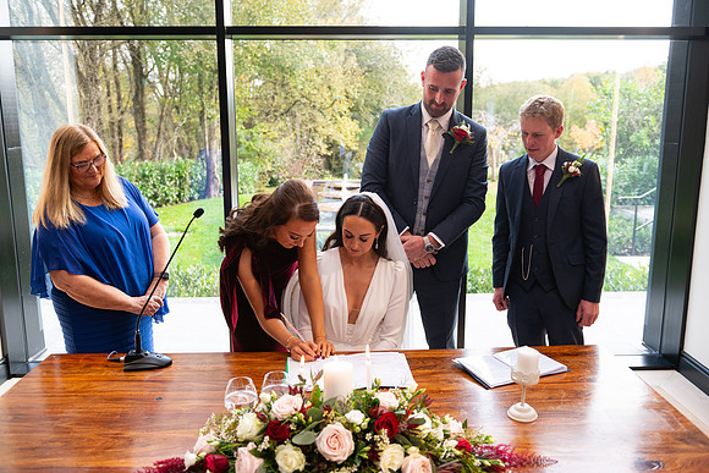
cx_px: 354
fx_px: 630
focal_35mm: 32
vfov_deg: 41.1
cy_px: 236
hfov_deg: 58.7
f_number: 3.5
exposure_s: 1/160
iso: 640
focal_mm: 32
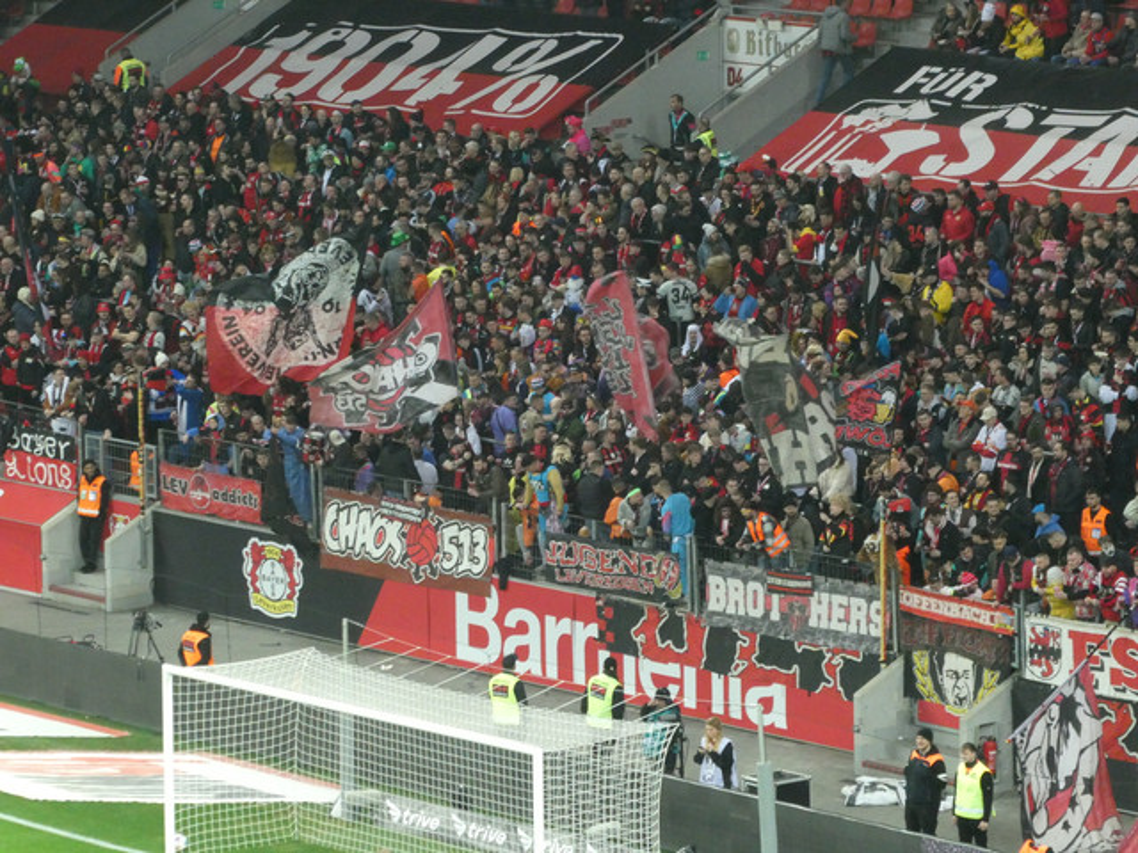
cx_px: 569
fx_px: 7035
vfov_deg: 6.9
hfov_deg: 9.2
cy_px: 426
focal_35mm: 214
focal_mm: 38.4
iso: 800
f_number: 5.6
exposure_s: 1/80
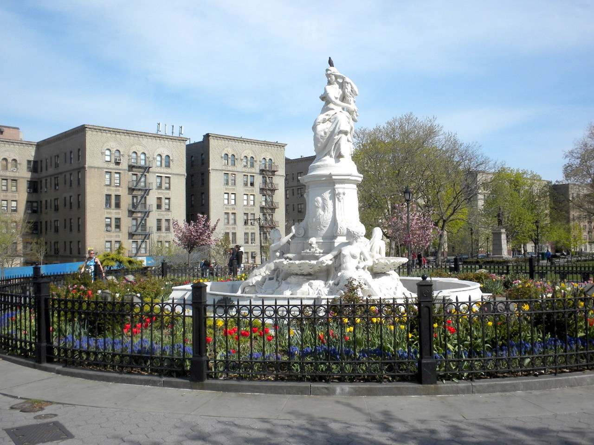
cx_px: 297
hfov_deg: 50.1
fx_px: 635
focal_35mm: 37
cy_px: 222
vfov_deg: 38.7
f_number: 10
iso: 64
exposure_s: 1/124
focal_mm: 6.6
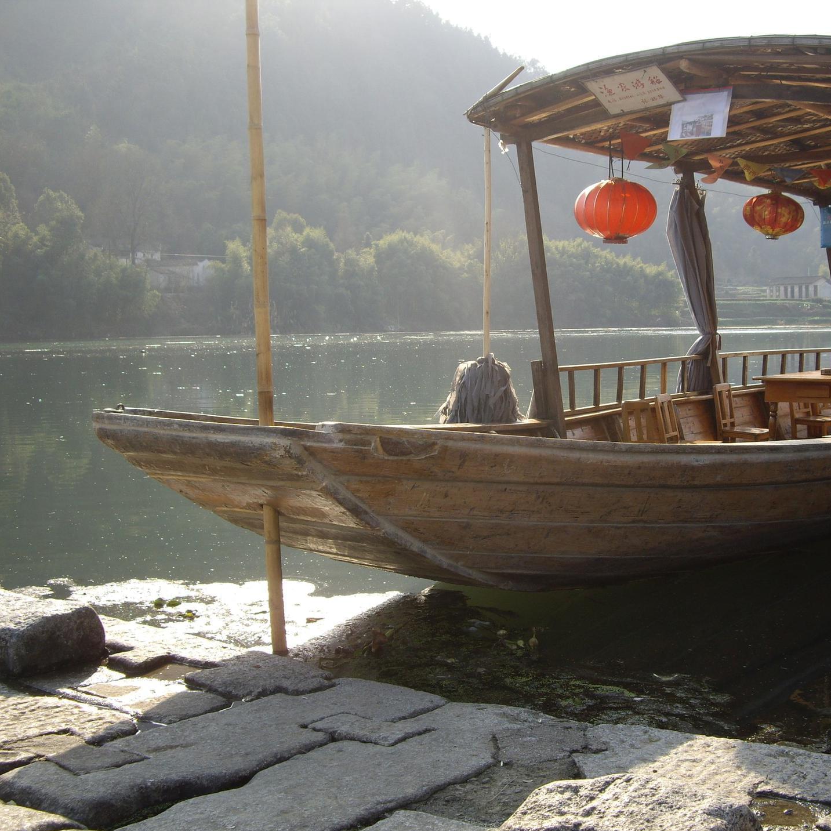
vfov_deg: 37.6
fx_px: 1222
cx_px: 547
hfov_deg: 37.2
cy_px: 417
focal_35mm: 45
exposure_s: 1/320
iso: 64
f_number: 2.8
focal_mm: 7.9
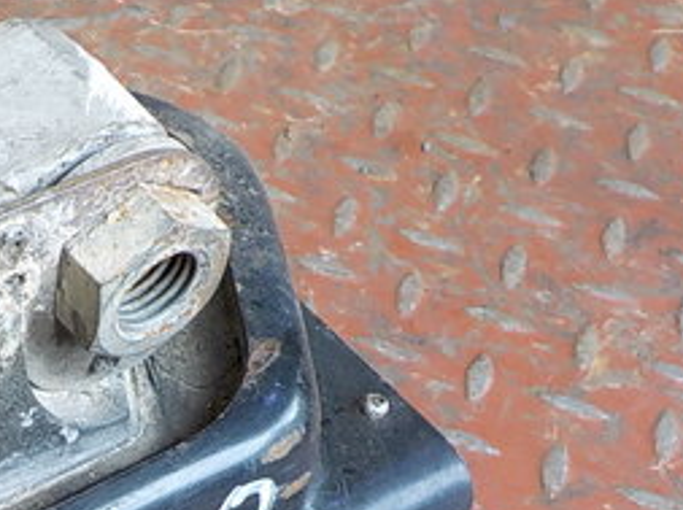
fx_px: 1497
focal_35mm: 76
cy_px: 548
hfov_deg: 23.8
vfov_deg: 18.7
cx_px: -97
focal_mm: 4.1
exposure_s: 1/30
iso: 125
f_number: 3.3
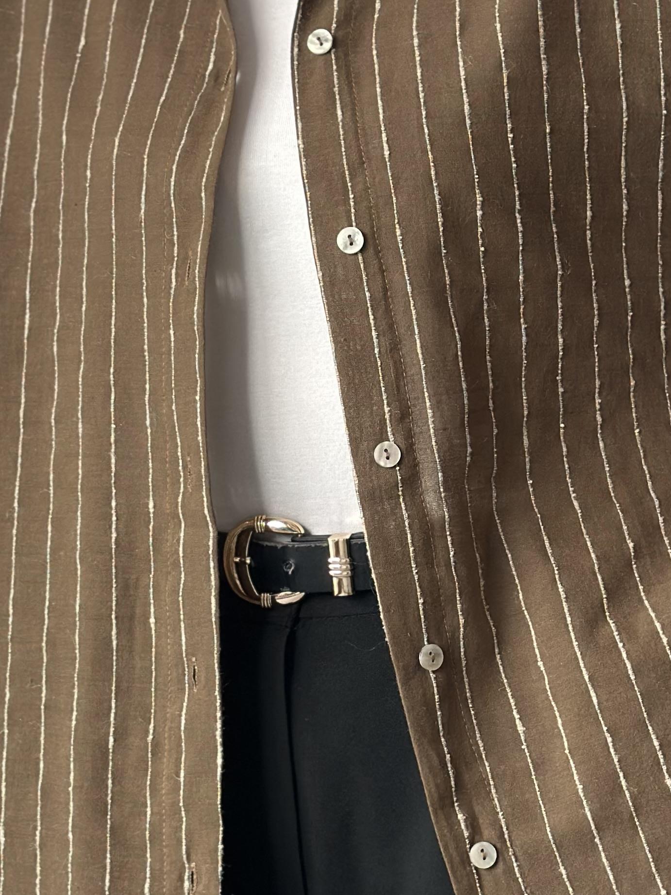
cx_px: 377
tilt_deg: -0.4
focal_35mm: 105
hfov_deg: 14.1
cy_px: 512
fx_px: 2714
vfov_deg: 18.7
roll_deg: +0.0
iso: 125
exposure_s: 1/60
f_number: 1.78
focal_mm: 6.86
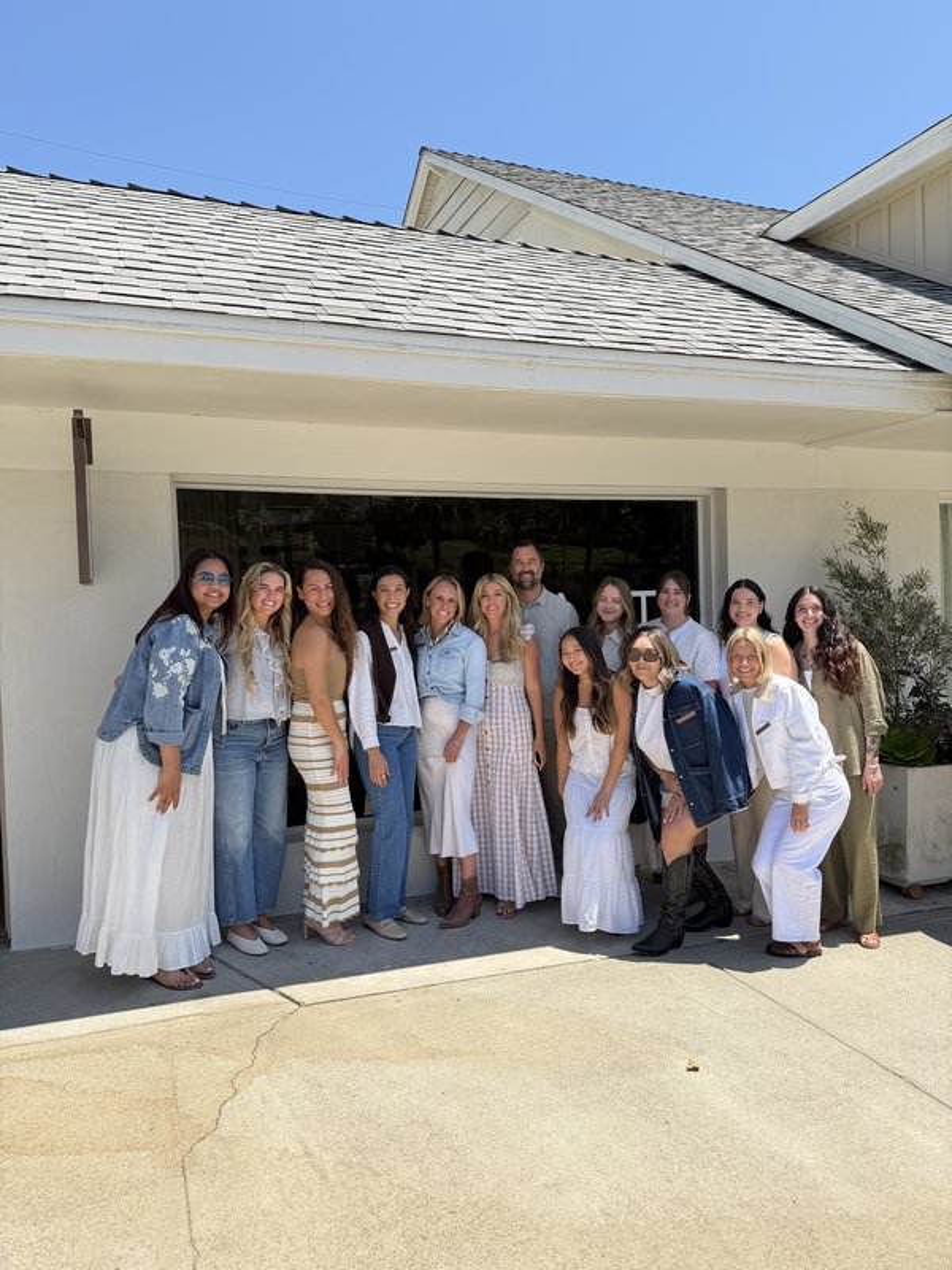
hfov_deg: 56.8
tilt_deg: -1.6
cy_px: 635
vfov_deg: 71.6
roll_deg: +1.9
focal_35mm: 24
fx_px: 880
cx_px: 476
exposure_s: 1/2907
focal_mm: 6.76
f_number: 1.78
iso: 80
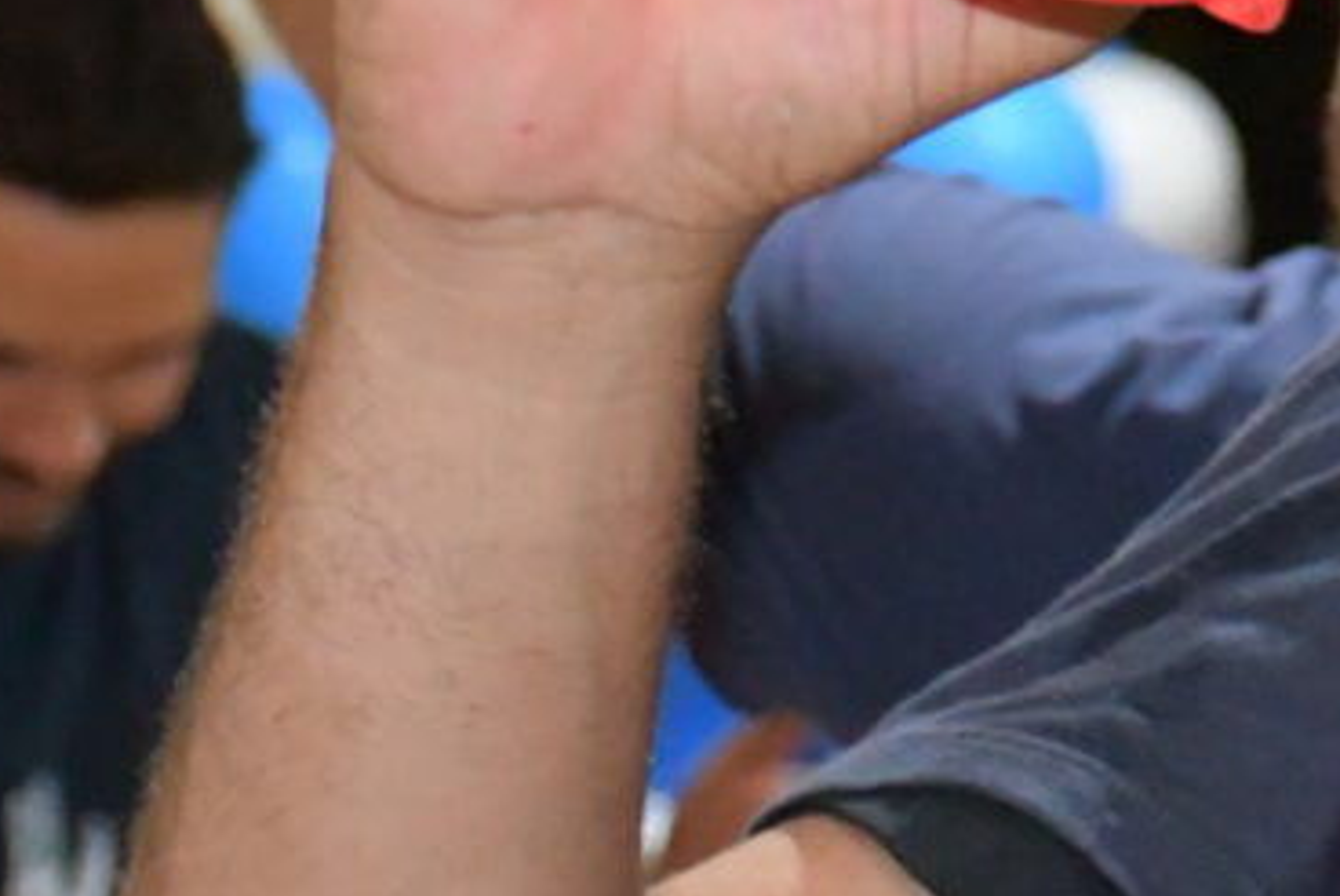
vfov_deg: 4.6
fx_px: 11063
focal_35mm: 297
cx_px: 2684
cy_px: -495
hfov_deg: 6.7
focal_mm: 38
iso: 6400
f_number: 4.2
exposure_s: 1/60
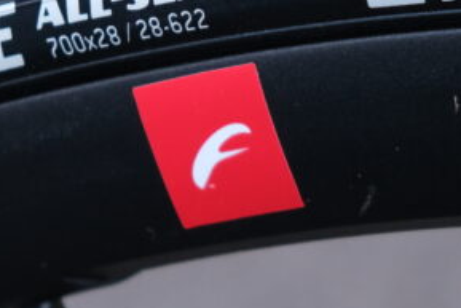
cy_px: -119
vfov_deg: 6.3
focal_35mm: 216
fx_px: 2767
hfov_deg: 9.5
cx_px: 265
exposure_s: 1/52
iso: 800
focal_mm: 40.7
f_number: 4
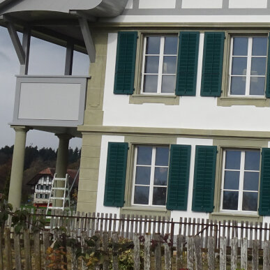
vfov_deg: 13.8
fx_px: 1112
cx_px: 257
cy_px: 68
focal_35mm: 126
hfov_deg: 13.7
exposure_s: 1/640
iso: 80
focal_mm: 7.87
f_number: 4.5
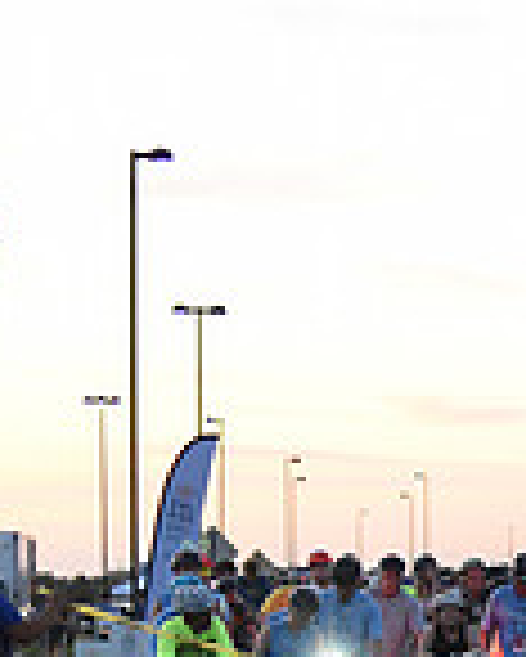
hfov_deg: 7.8
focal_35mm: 186
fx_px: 3616
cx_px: 1218
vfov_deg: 10.2
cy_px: 799
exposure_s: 1/400
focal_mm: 50
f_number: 2
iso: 2500
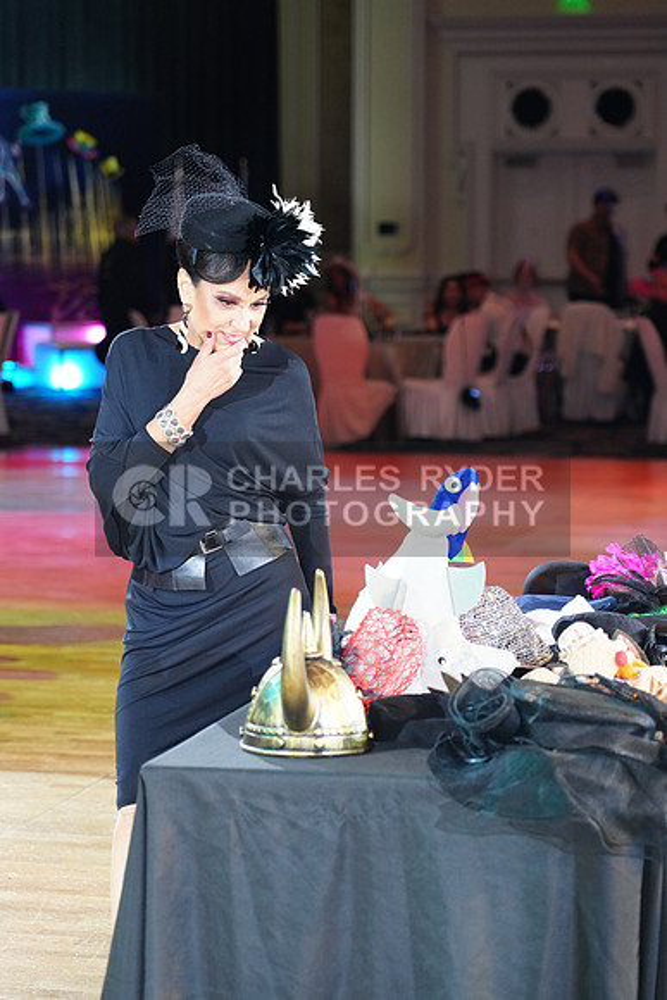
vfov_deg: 20.2
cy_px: 500
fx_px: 2805
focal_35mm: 101
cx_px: 334
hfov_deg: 13.6
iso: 2500
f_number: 4
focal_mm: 101
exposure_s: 1/250
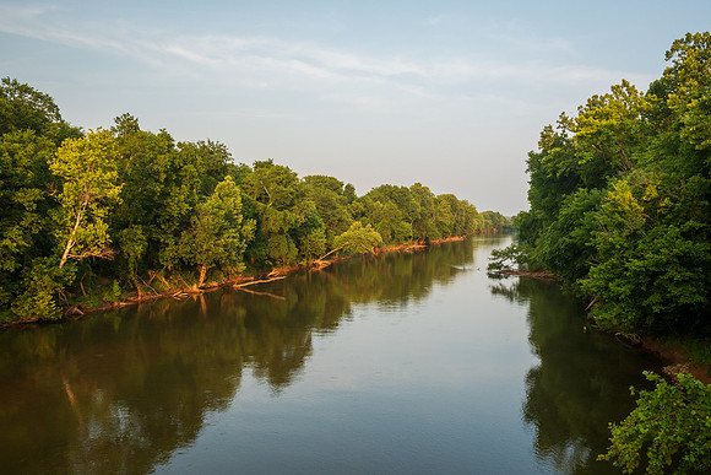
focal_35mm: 25
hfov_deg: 71.6
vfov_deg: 51.4
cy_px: 242
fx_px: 493
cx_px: 356
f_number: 8
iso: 250
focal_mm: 12
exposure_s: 1/60
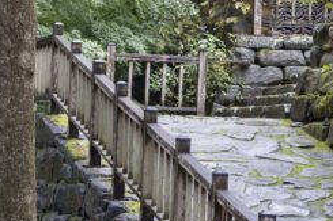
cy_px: 73
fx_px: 1858
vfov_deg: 6.8
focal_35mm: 201
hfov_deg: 9.9
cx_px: 516
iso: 1250
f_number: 5.6
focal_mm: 48
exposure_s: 1/160
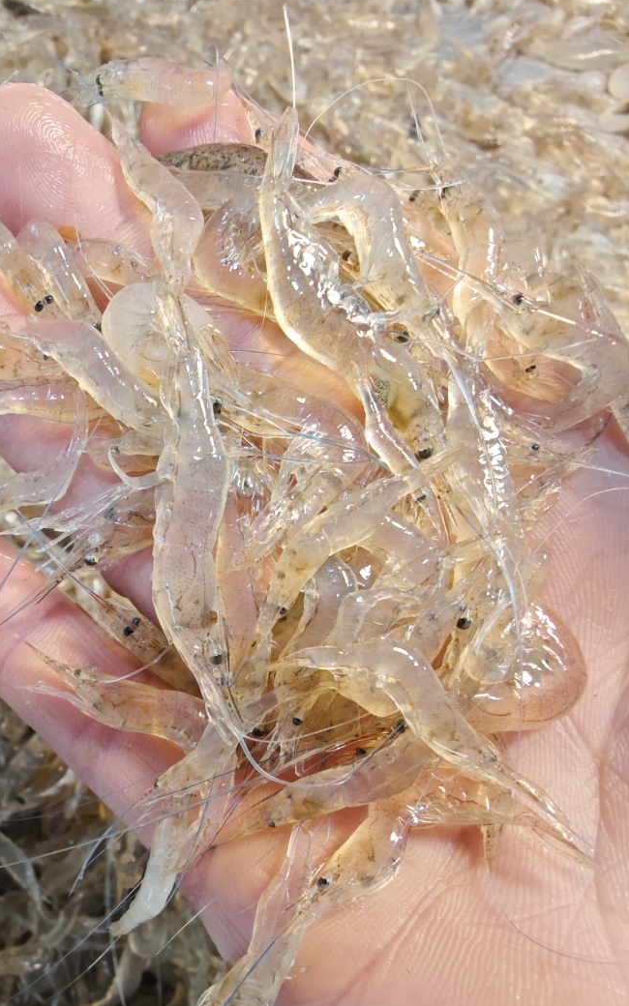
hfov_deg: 48.9
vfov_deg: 72.5
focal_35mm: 25
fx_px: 686
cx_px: 244
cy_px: 506
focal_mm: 2.16
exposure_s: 1/46.5
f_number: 2.2
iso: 500
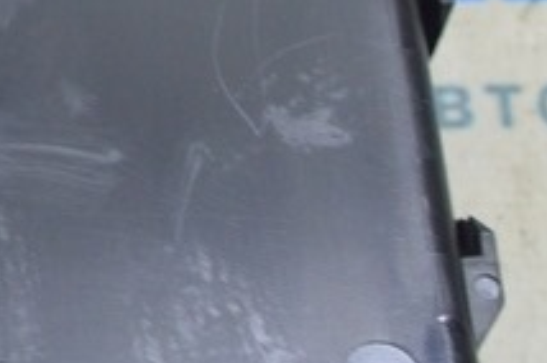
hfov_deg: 8.6
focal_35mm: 230
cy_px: 6
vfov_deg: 5.9
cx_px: -429
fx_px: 3489
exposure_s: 1/20
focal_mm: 32
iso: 400
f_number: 5.6
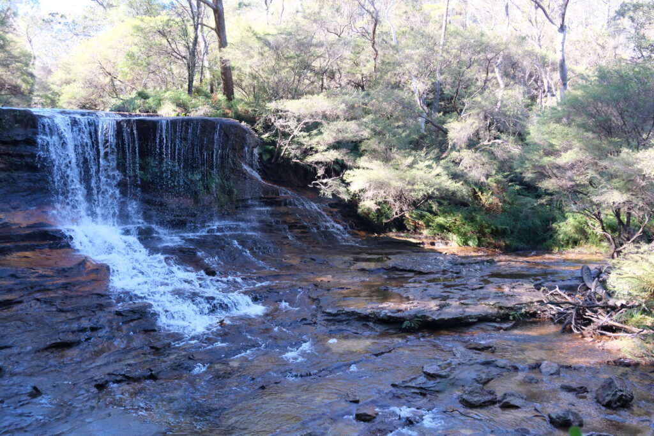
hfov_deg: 53.1
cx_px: 327
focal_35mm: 36
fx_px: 654
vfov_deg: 36.9
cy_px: 218
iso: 1250
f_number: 4
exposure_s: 1/200
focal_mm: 24.3
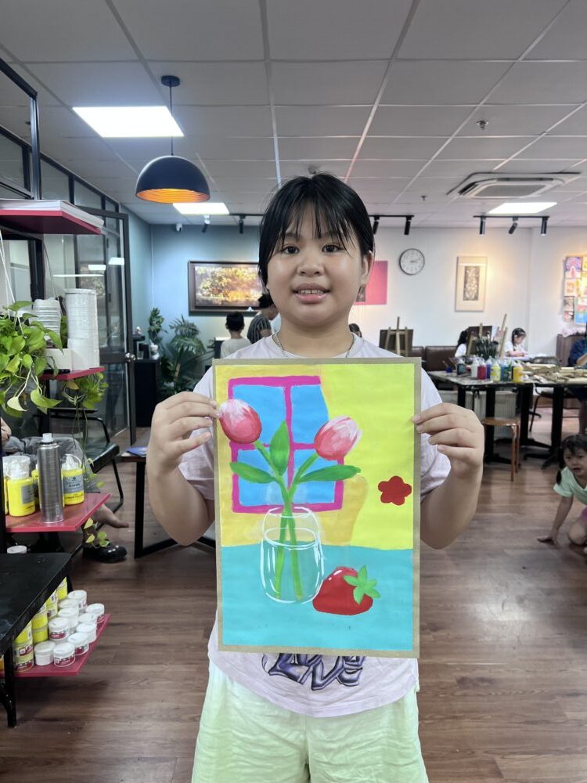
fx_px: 588
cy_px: 392
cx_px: 294
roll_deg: -0.2
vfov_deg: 67.3
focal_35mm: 26
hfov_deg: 53.1
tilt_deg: -7.1
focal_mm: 5.7
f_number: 1.5
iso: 100
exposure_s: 1/100
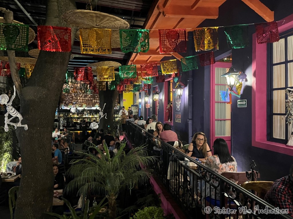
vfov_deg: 53.1
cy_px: 110
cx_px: 146
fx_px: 220
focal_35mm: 26
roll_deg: +0.0
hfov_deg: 67.3
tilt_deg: -0.8
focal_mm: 5.1
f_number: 1.6
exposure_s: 1/30
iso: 1000
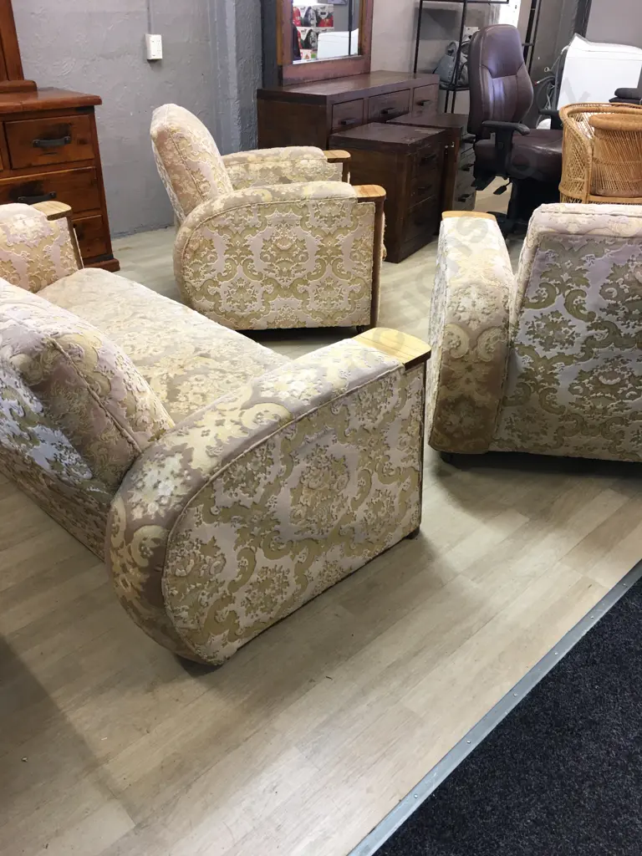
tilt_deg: -28.5
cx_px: 321
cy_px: 428
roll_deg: -2.5
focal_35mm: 29
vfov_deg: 61.7
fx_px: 717
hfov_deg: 48.2
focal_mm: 4.15
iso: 50
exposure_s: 1/17
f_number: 2.2
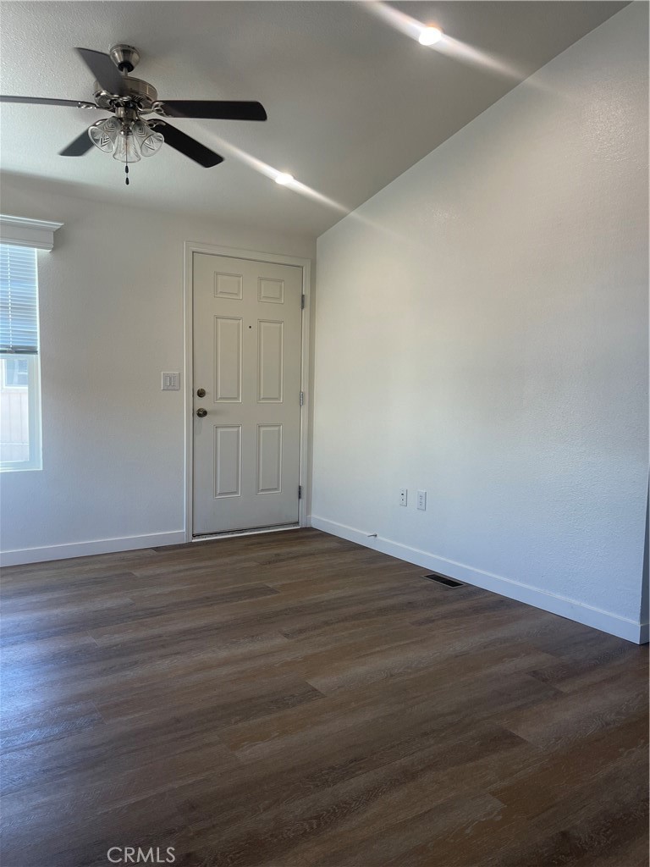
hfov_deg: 53.1
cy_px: 434
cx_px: 325
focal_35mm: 26
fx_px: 651
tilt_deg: -4.6
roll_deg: -1.7
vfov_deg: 67.3
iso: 64
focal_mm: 5.1
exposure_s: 1/120
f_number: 1.6
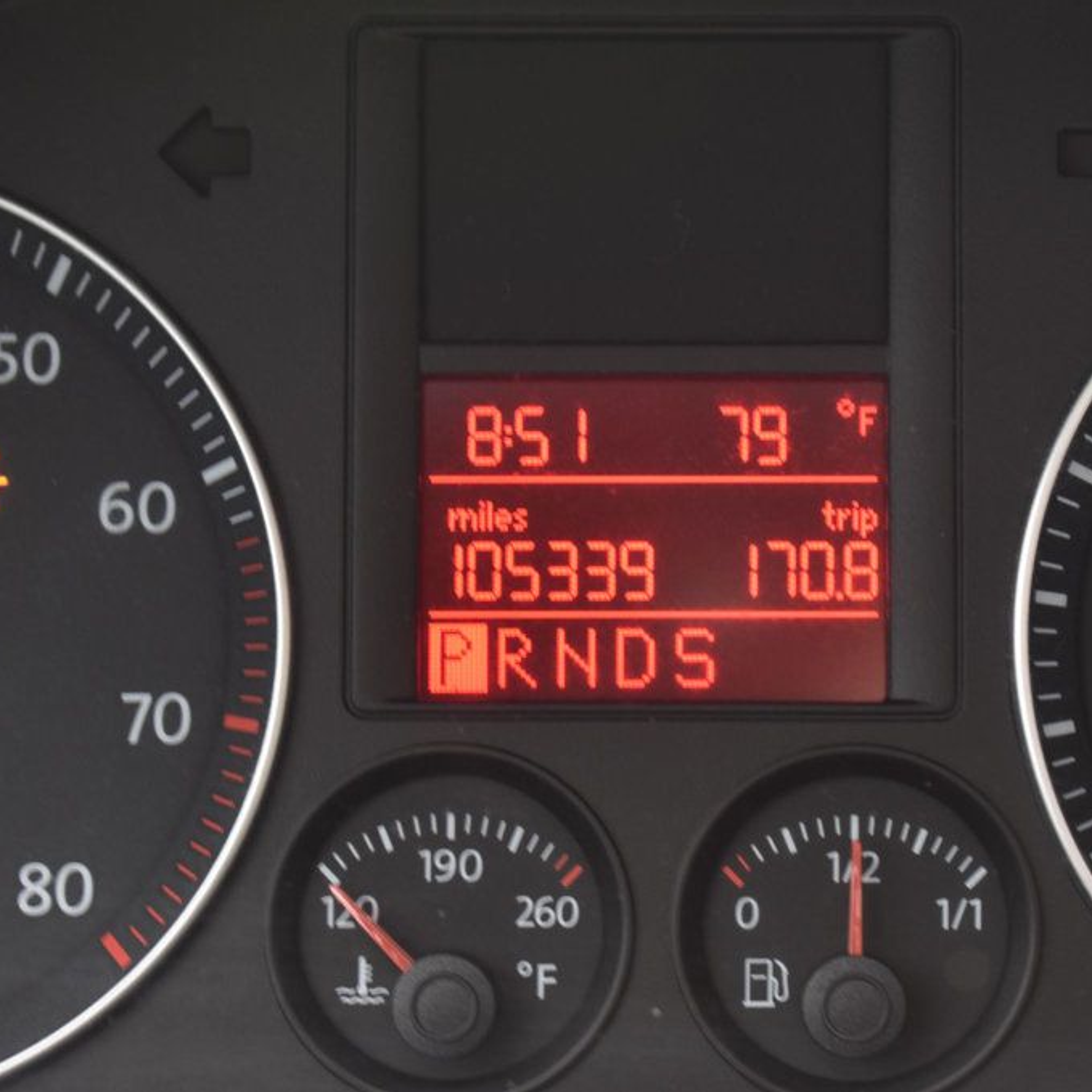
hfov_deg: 16.5
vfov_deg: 16.5
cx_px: 682
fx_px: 3770
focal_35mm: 106
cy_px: 545
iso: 400
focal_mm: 55
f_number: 6.3
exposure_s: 1/15
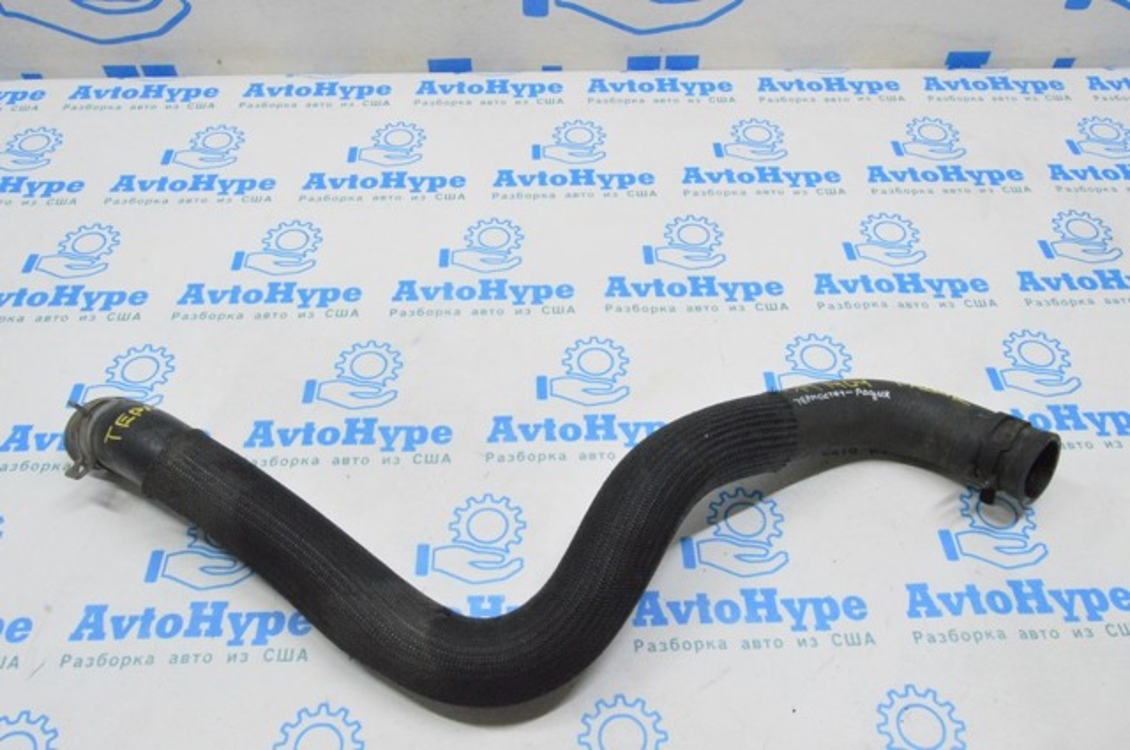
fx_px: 893
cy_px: 375
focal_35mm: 28
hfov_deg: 64.6
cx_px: 565
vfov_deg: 45.6
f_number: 20
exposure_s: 1/20
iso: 6400
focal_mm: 19
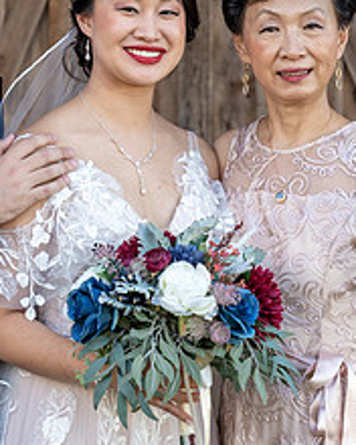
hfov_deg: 8.4
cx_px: 118
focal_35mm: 185
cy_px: 155
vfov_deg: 10.4
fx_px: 2437
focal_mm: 70
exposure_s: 1/200
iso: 400
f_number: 4
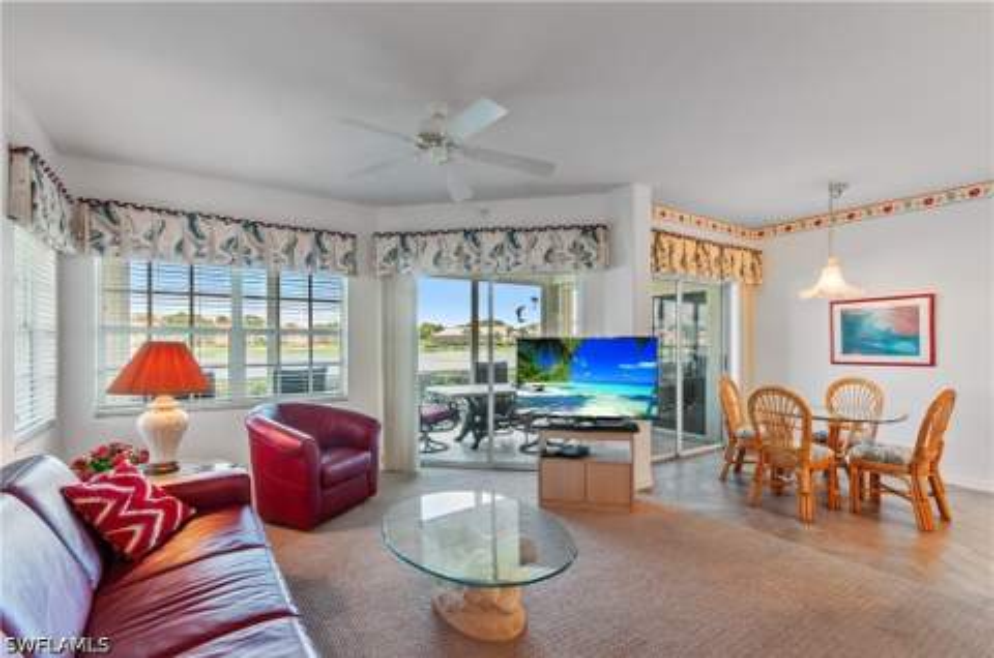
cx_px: 497
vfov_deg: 77.1
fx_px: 413
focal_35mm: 15
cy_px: 329
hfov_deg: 100.5
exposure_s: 1/8
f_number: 8
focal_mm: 10
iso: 200
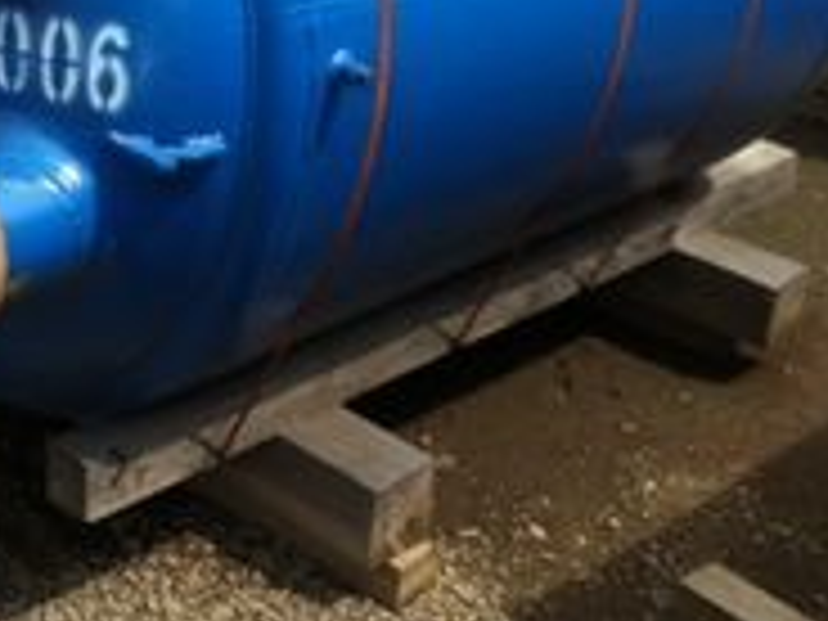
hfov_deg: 25.3
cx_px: 189
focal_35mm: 76
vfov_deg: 19.0
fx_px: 1818
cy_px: 38
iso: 80
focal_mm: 3.85
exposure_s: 1/773
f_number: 2.8
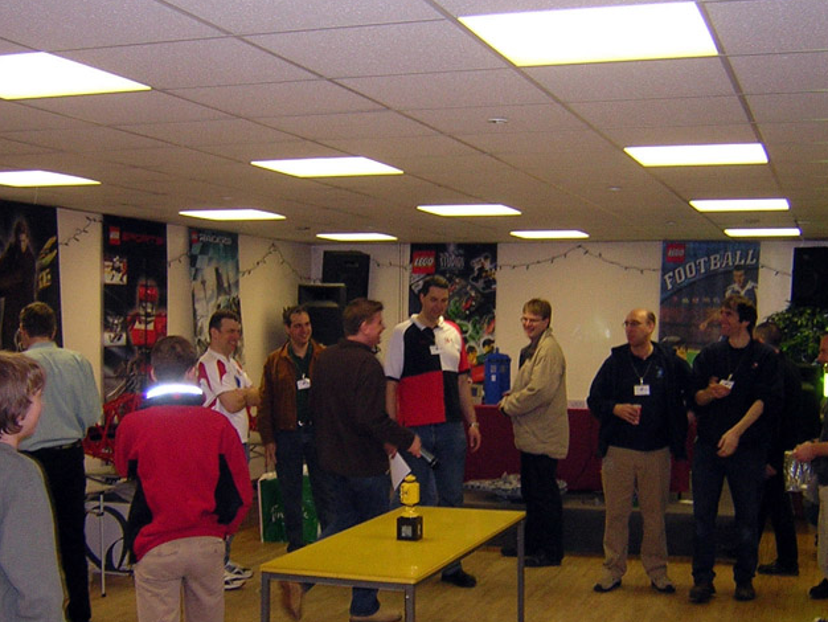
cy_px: 337
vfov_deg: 31.5
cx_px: 443
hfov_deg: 41.2
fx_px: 1101
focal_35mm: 46
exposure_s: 1/60.1
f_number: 2.6
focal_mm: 4.7
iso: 305
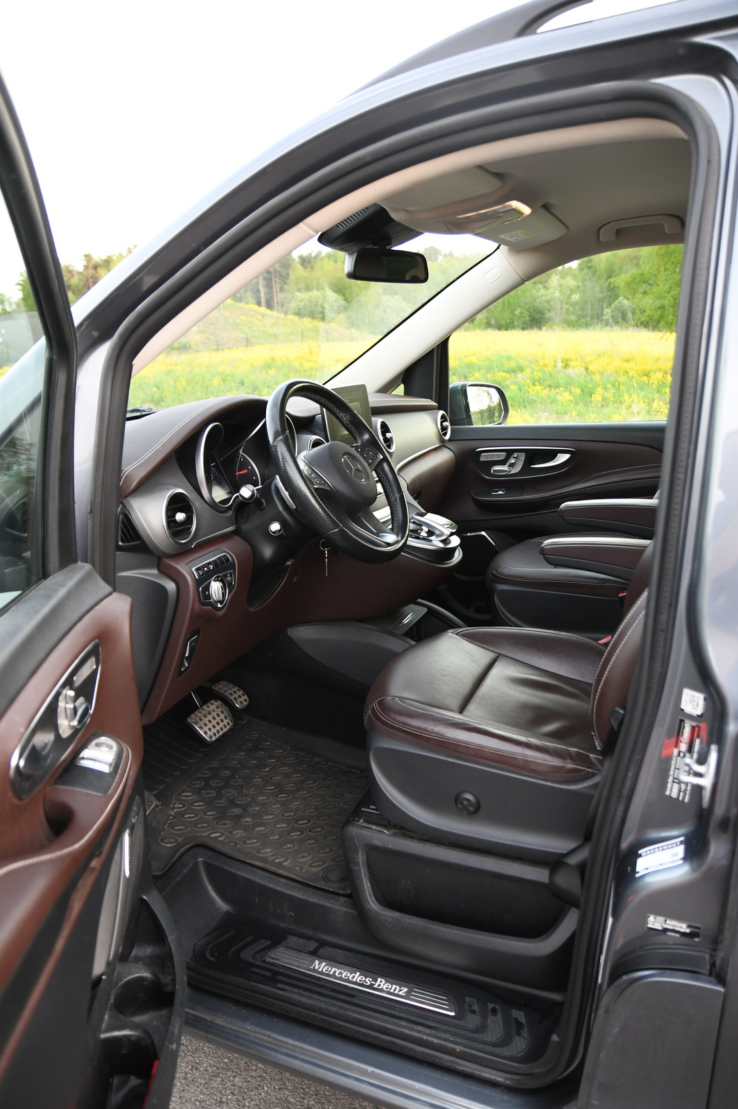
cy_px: 554
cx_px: 369
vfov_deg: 71.5
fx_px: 770
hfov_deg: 51.2
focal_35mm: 25
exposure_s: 1/640
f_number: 2.8
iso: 1000
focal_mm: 17
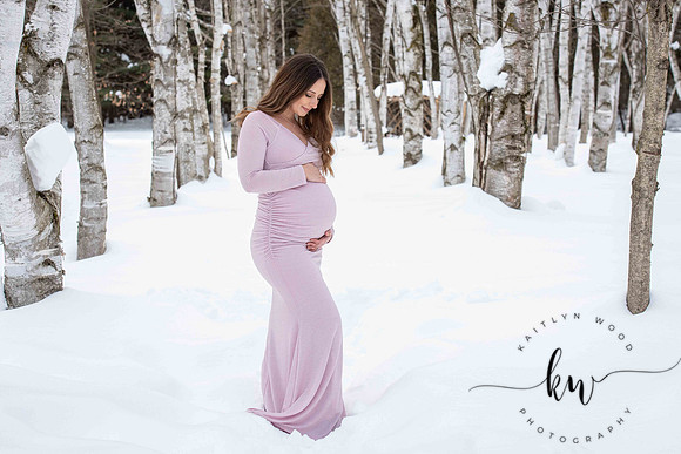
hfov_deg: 28.8
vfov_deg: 19.5
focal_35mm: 70
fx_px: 1324
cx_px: 340
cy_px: 227
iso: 400
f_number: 6.3
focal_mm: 70
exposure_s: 1/320
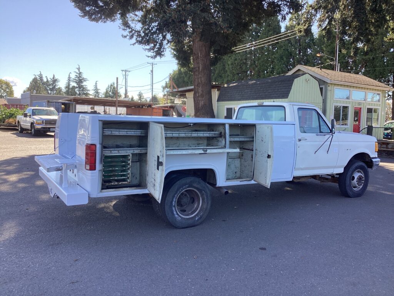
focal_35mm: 31
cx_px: 197
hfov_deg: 58.4
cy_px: 148
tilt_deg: -4.2
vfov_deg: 45.4
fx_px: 353
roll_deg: -1.6
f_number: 2.4
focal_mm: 3.3
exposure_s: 1/221
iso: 25
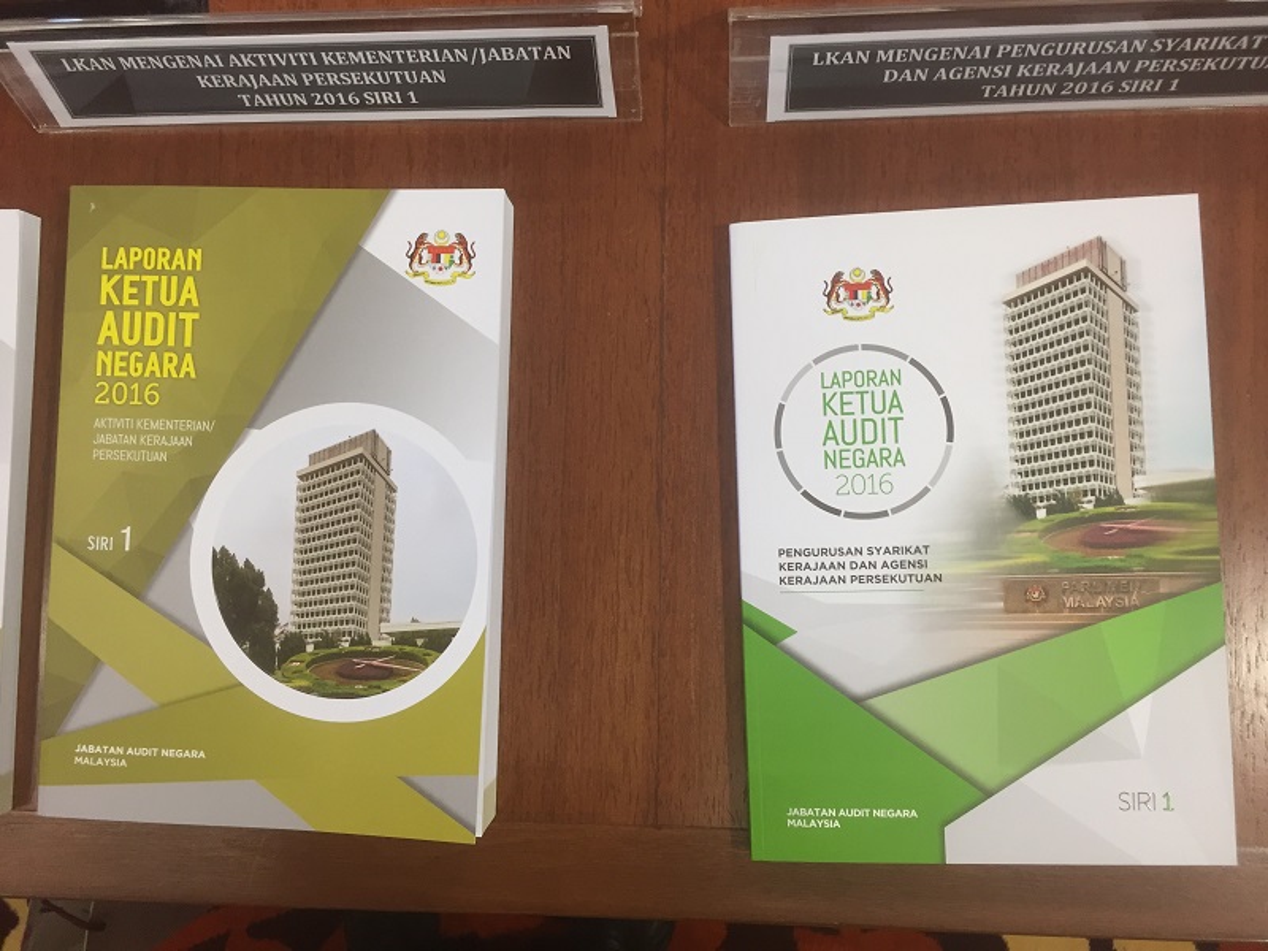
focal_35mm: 29
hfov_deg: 61.7
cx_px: 634
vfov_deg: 48.2
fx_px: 1062
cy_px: 476
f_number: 2.2
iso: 125
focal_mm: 4.15
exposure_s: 1/33
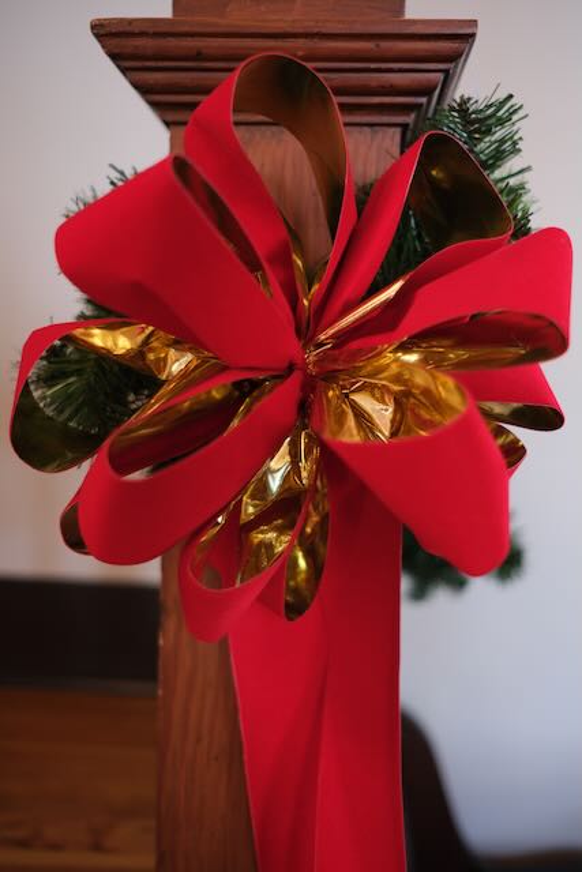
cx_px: 291
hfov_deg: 37.9
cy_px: 436
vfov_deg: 54.4
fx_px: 848
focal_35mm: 35
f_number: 2
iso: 640
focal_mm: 23
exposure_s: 1/100
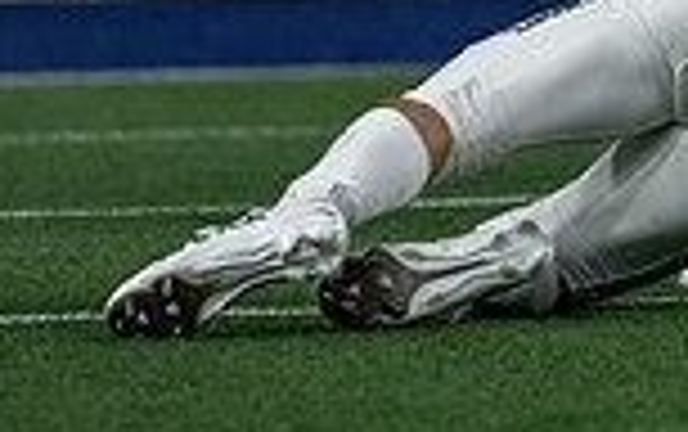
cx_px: 803
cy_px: -356
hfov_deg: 2.0
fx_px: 19841
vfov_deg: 1.2
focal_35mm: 1057
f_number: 2.8
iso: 1600
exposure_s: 1/1600
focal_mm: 168
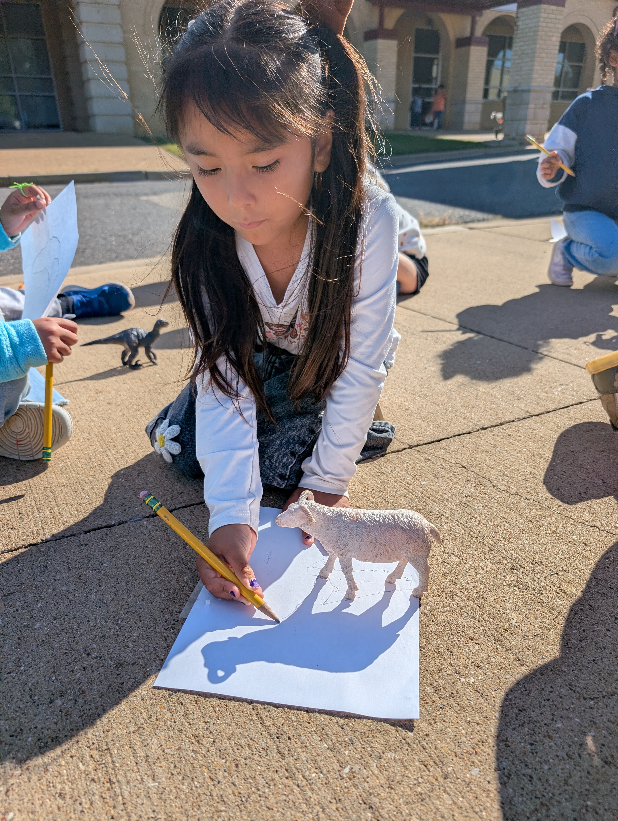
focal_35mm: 24
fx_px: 570
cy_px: 410
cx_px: 309
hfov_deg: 56.9
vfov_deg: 71.5
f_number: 1.68
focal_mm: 6.9
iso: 20
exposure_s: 1/1805
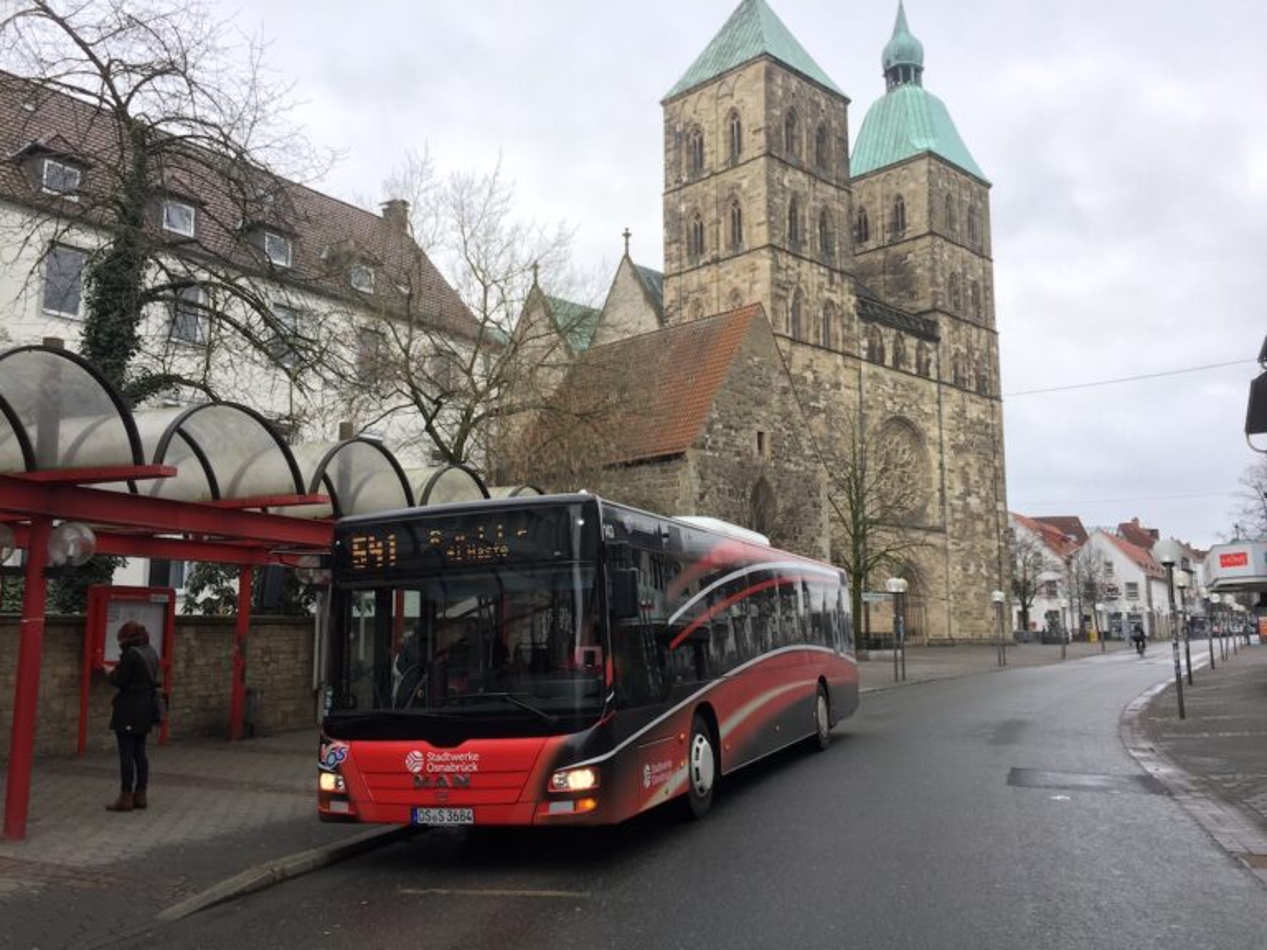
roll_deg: +0.5
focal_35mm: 29
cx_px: 634
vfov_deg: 48.2
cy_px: 475
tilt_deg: +9.2
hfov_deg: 61.7
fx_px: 1061
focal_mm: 4.15
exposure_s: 1/189
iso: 32
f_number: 2.2
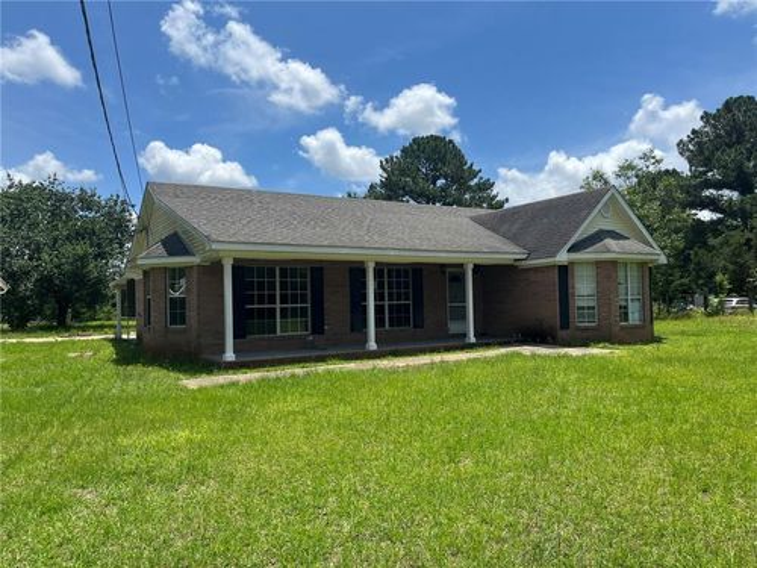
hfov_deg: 67.3
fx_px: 569
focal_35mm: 26
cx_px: 378
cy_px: 284
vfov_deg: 53.1
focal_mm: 5.1
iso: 50
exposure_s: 1/4149
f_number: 1.6
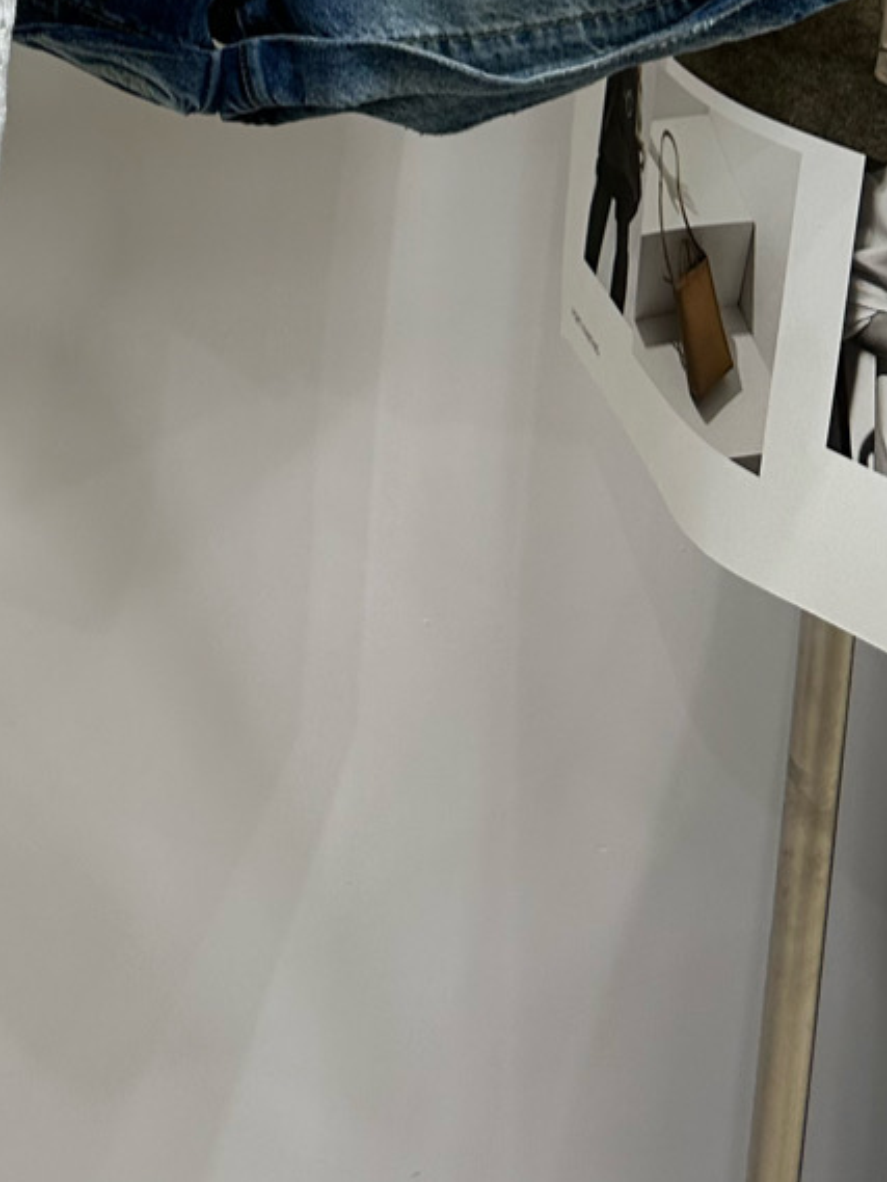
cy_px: -365
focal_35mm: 72
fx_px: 2459
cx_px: -374
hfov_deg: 18.5
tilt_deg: -8.8
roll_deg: -1.5
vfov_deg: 23.7
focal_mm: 6.86
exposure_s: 1/233
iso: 80
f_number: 1.78
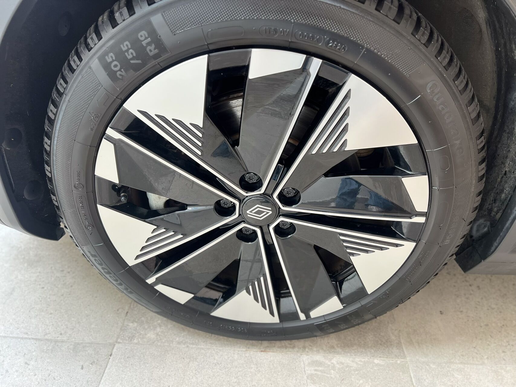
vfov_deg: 53.1
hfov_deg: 67.3
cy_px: 194
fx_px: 388
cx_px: 258
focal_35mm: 26
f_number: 1.5
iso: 80
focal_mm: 5.7
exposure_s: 1/121
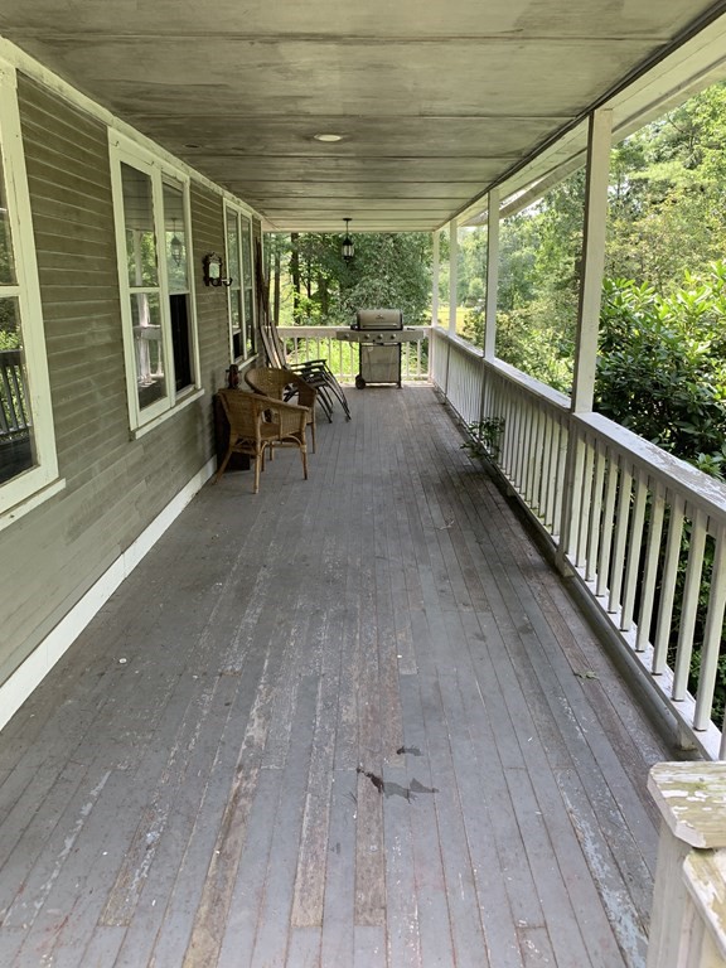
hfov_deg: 53.1
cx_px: 363
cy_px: 484
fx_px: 727
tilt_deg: -12.6
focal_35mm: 26
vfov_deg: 67.3
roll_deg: +0.3
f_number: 1.8
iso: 32
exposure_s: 1/122
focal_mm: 4.25
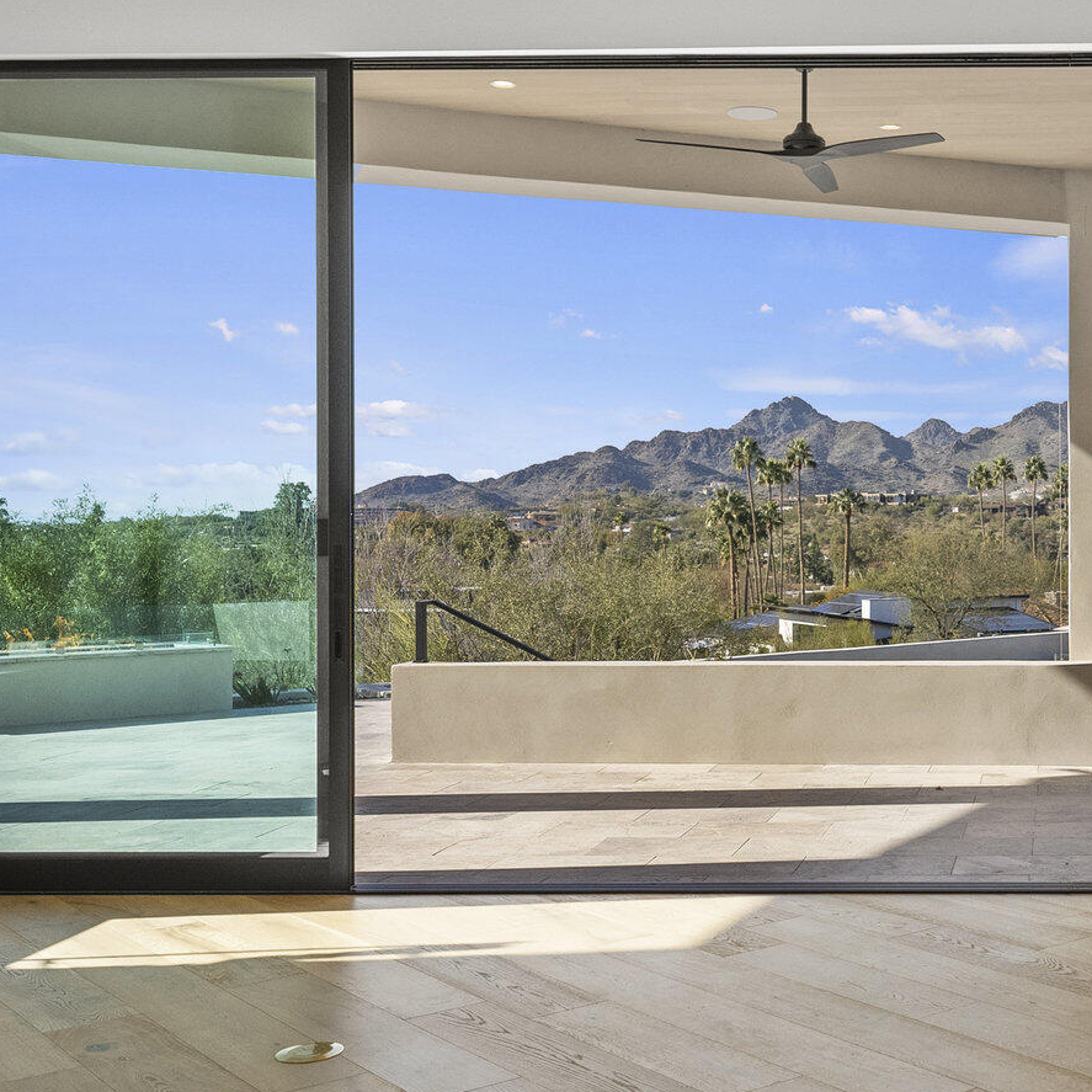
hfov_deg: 34.2
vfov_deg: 36.8
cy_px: 502
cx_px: 1038
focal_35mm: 46
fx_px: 1642
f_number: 8
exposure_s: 1/250
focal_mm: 24
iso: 2000
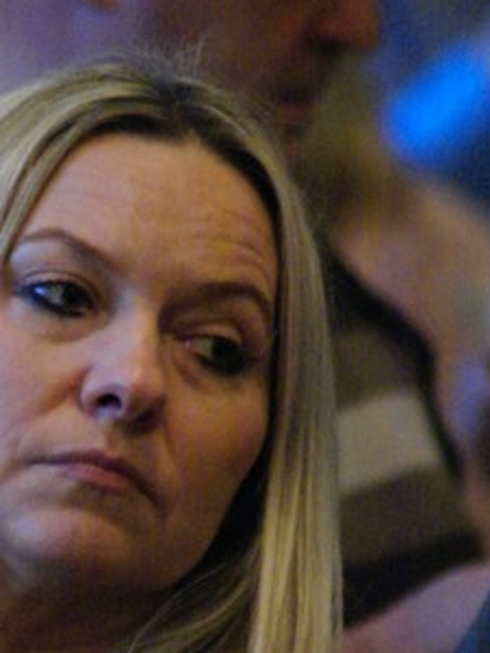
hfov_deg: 1.5
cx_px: 30
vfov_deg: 2.0
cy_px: 386
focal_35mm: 1007
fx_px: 18992
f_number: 5.6
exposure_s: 1/15
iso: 1600
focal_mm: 300
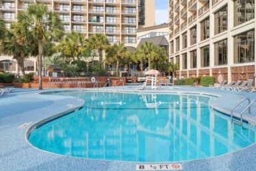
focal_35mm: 27
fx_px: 192
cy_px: 77
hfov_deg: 67.1
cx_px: 144
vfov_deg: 47.9
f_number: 5.6
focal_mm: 11.5
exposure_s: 1/125
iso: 100
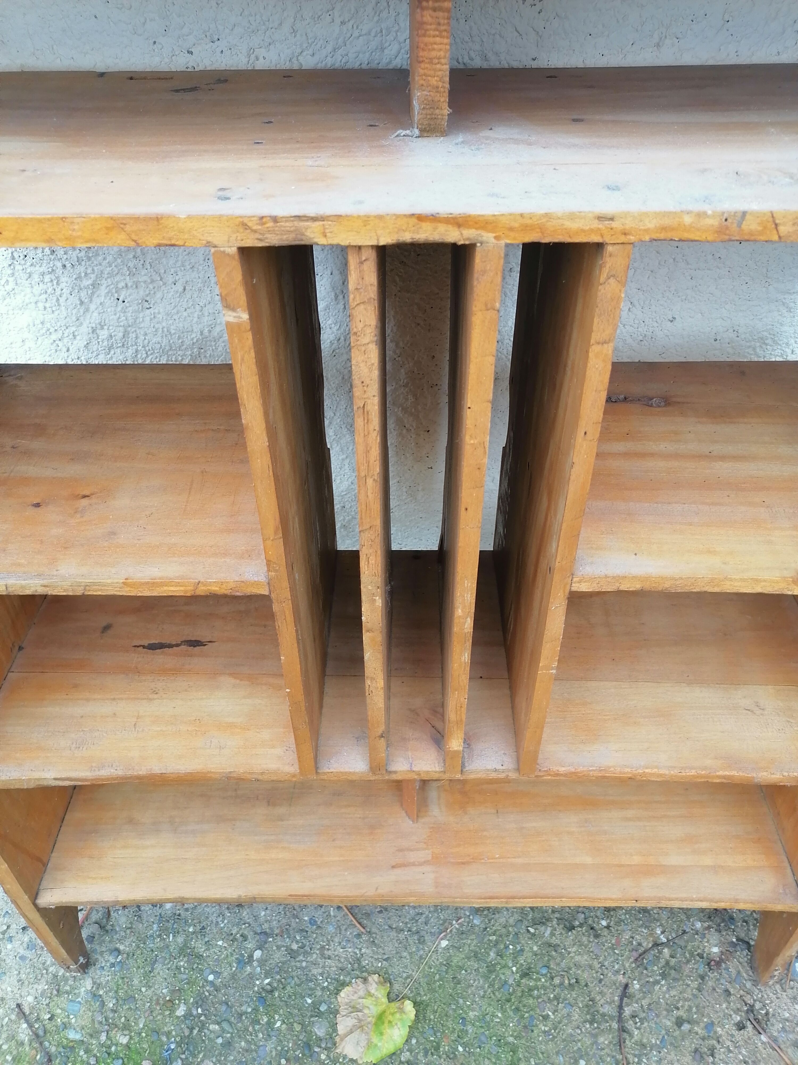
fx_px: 830
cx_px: 399
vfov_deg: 65.3
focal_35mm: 27
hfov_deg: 51.4
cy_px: 532
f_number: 1.8
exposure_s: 1/50
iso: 64
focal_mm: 5.3
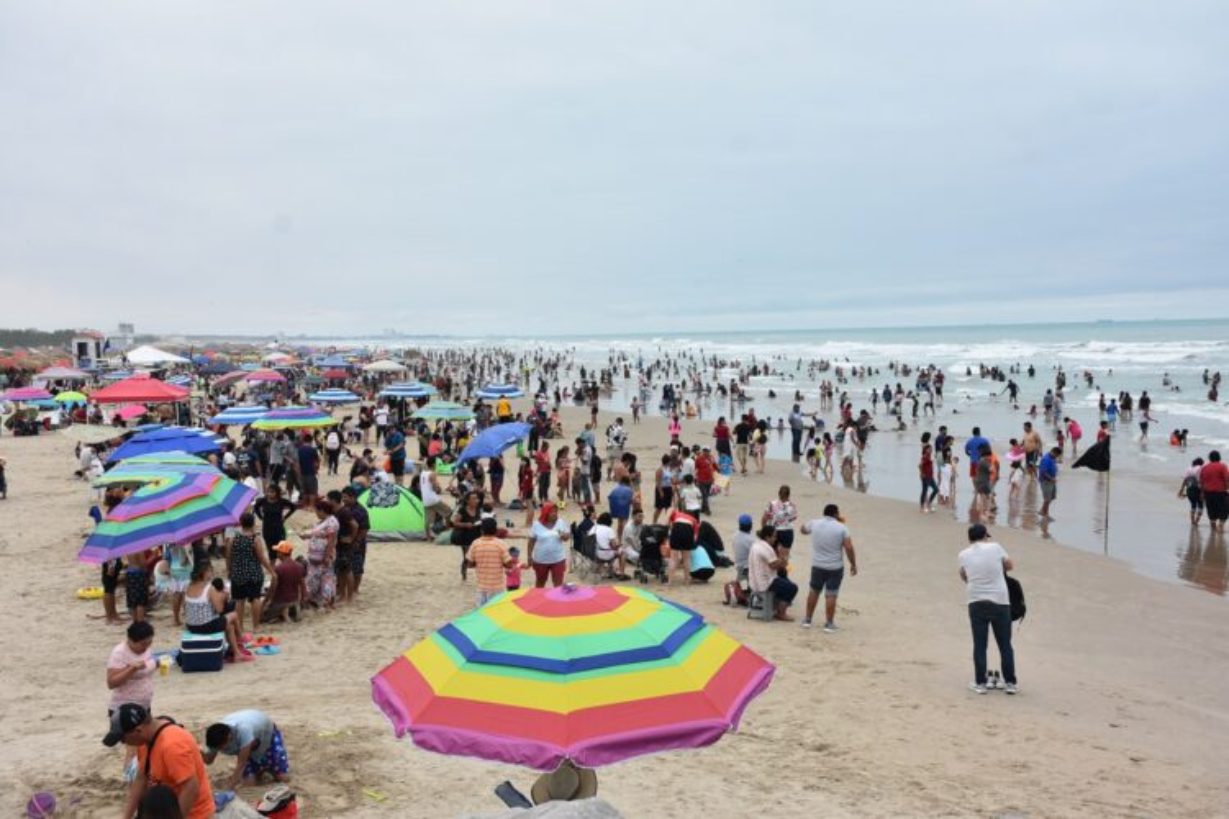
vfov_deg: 36.9
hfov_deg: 53.1
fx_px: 1229
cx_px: 614
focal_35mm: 36
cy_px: 410
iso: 180
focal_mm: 24
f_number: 8
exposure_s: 1/500
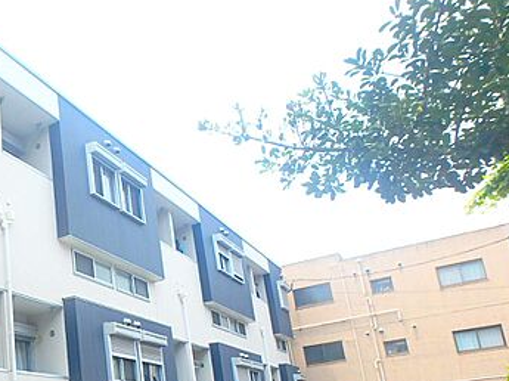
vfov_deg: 35.9
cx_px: 50
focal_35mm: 39
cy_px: 285
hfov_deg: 43.7
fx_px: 573
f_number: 3.5
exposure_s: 1/320
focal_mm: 3.7
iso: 125
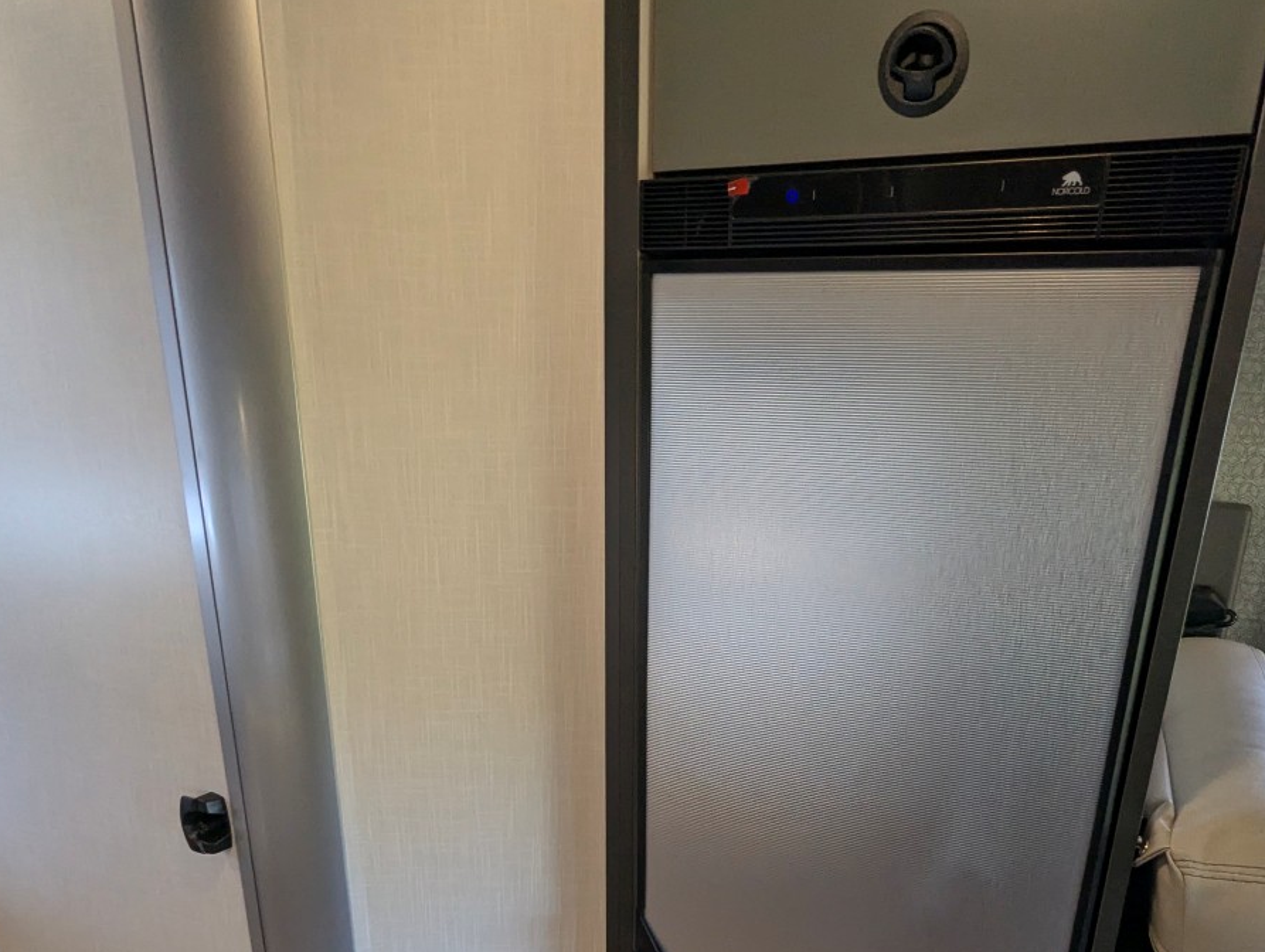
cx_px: 700
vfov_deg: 52.5
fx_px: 915
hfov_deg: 69.1
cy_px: 715
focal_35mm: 25
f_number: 2.2
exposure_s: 1/174
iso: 179
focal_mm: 2.35
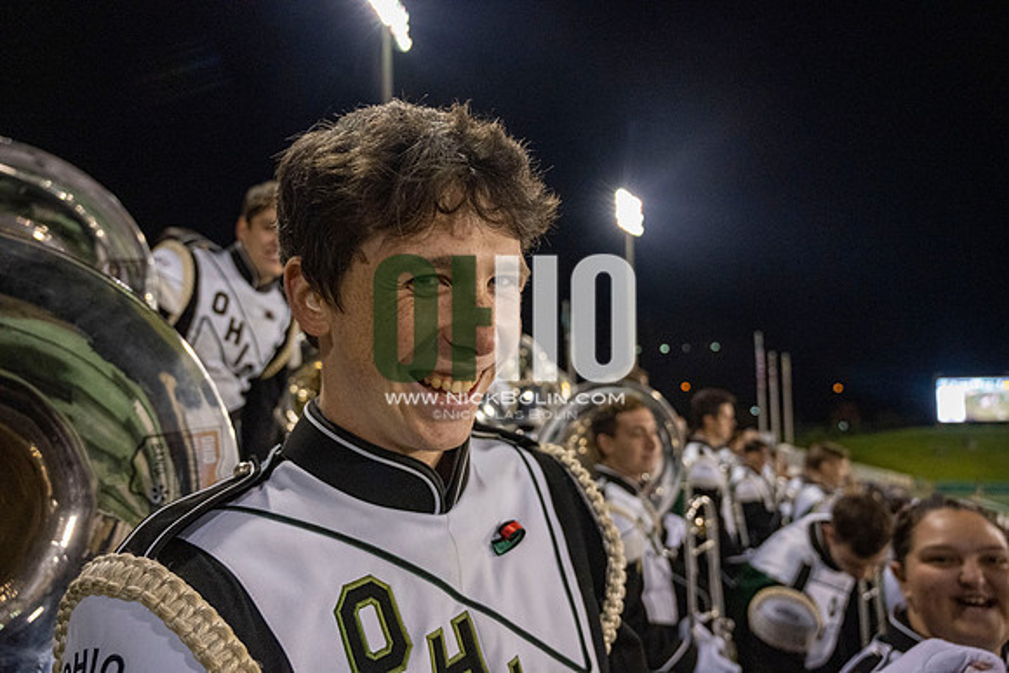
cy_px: 336
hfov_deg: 73.7
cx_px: 504
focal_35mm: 24
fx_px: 673
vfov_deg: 53.2
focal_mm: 24
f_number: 4
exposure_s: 1/500
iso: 3200
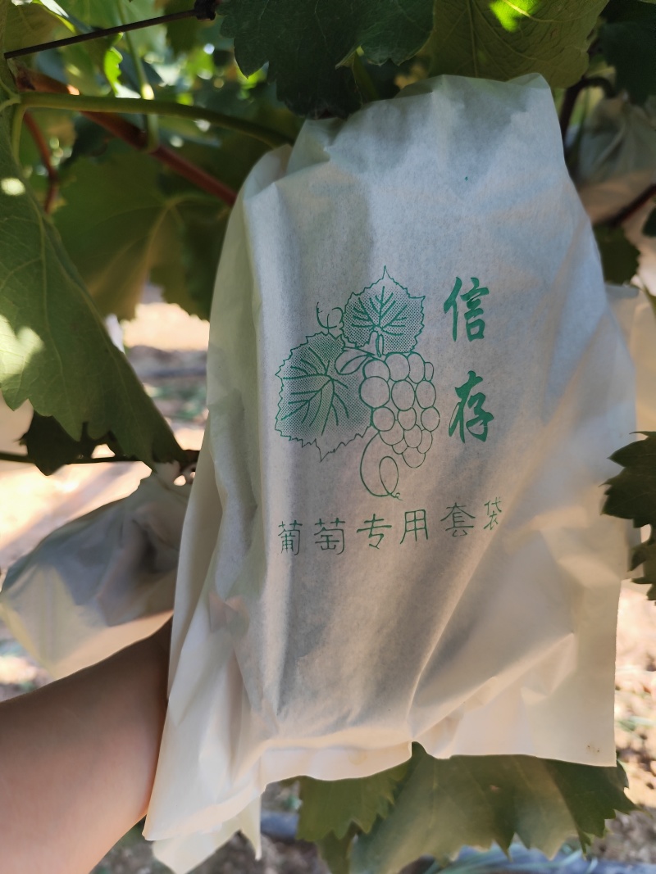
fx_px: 581
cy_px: 437
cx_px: 328
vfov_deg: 73.9
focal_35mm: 23
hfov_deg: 58.9
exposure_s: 1/164
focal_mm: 6.14
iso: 50
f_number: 1.65
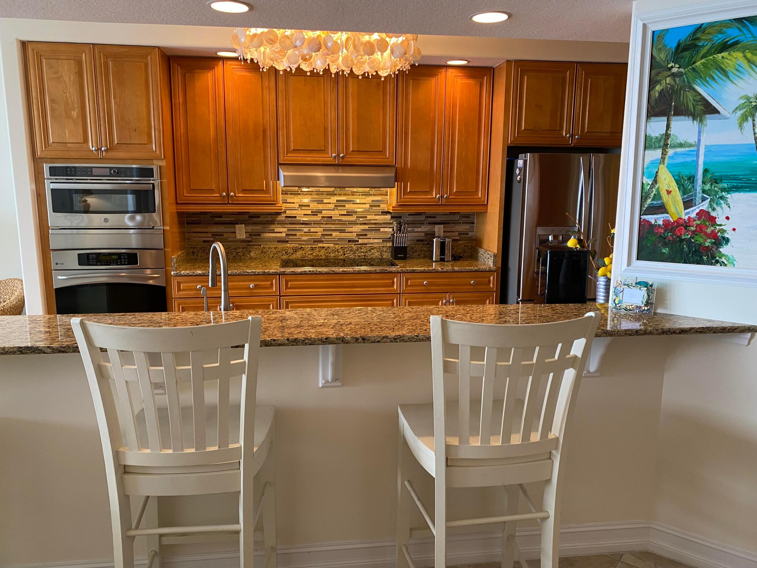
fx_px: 569
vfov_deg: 53.1
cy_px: 284
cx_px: 378
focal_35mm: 26
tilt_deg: -9.7
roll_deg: -0.9
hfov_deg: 67.3
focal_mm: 4.25
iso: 100
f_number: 1.8
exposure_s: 1/60
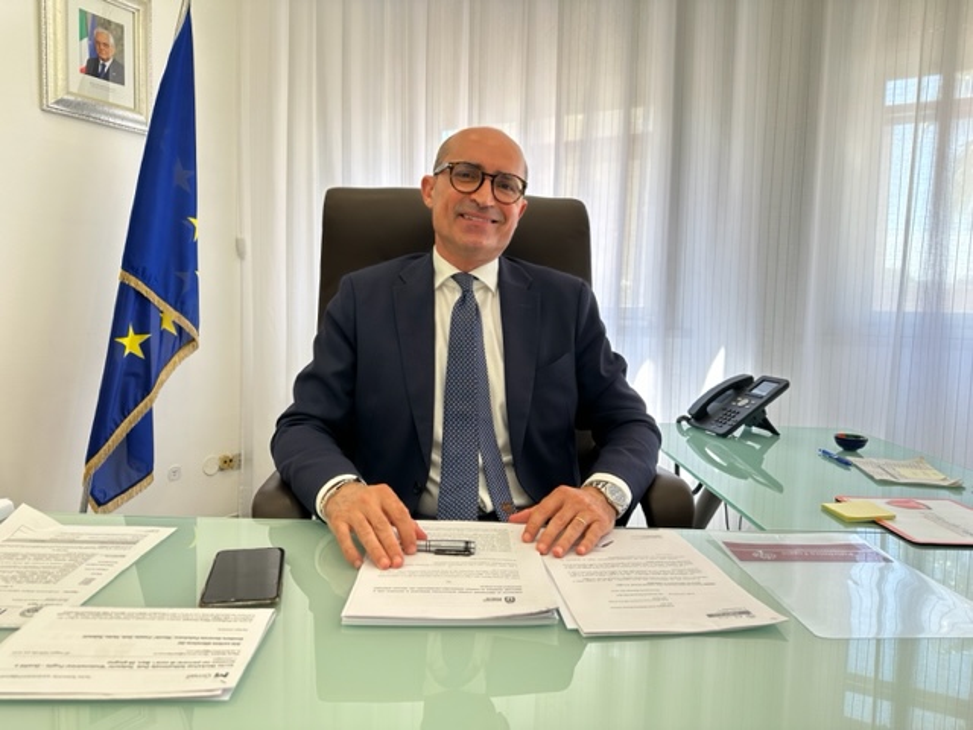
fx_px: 675
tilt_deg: -4.9
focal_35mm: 24
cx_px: 486
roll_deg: -1.3
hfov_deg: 71.6
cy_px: 365
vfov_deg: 56.8
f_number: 1.78
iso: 64
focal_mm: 6.86
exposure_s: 1/109
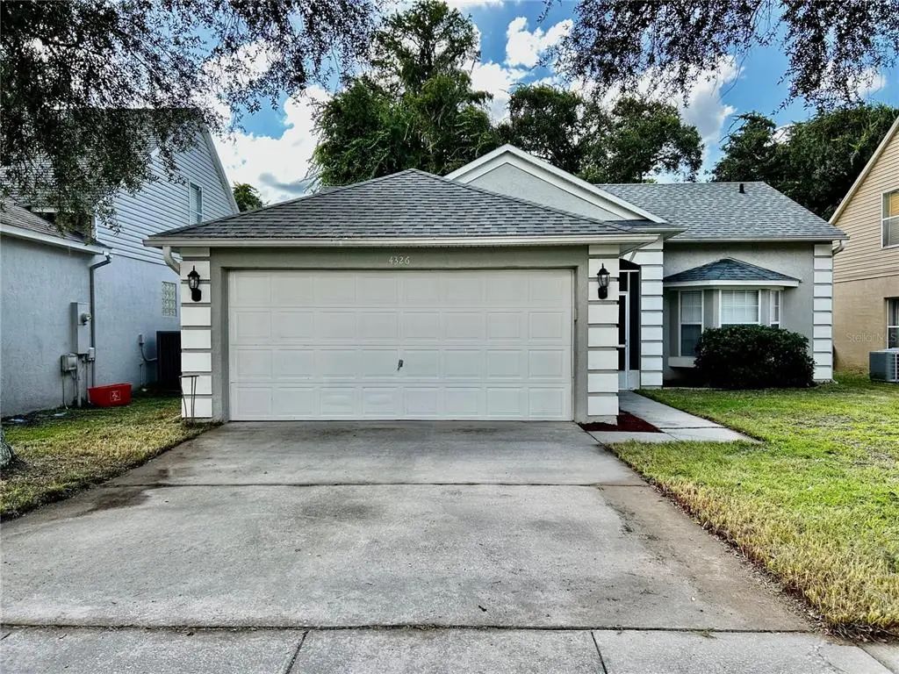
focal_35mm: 26
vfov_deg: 53.1
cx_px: 450
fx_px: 675
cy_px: 337
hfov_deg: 67.3
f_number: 1.5
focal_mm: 5.7
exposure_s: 1/1209
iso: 50
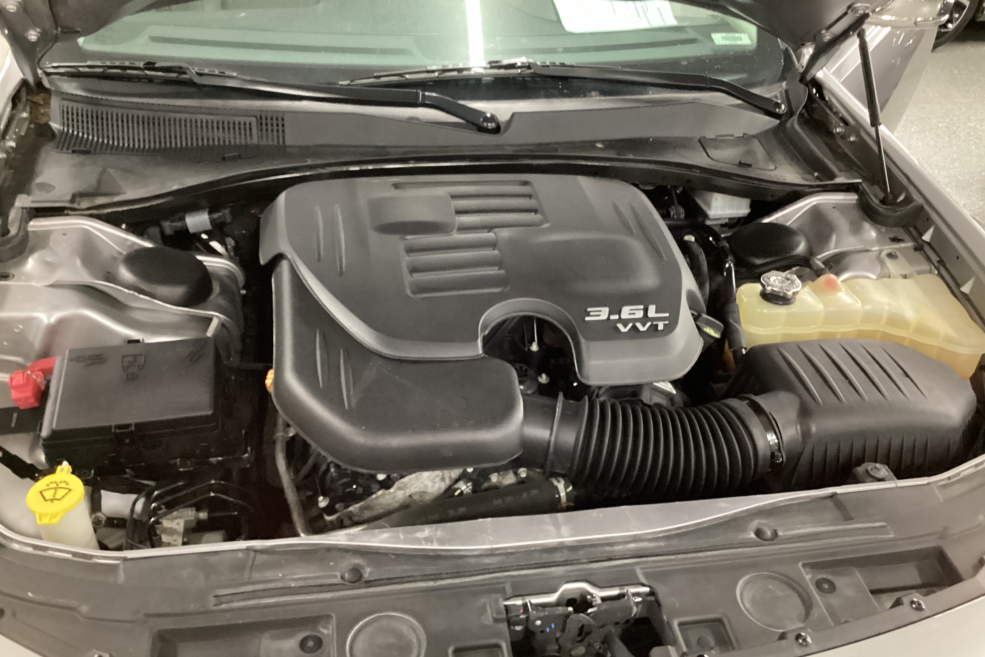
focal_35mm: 33
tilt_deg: -35.2
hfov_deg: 57.2
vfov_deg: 40.0
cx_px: 502
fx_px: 903
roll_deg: -4.3
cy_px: 323
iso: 640
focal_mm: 3.3
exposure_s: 1/25
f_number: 2.4
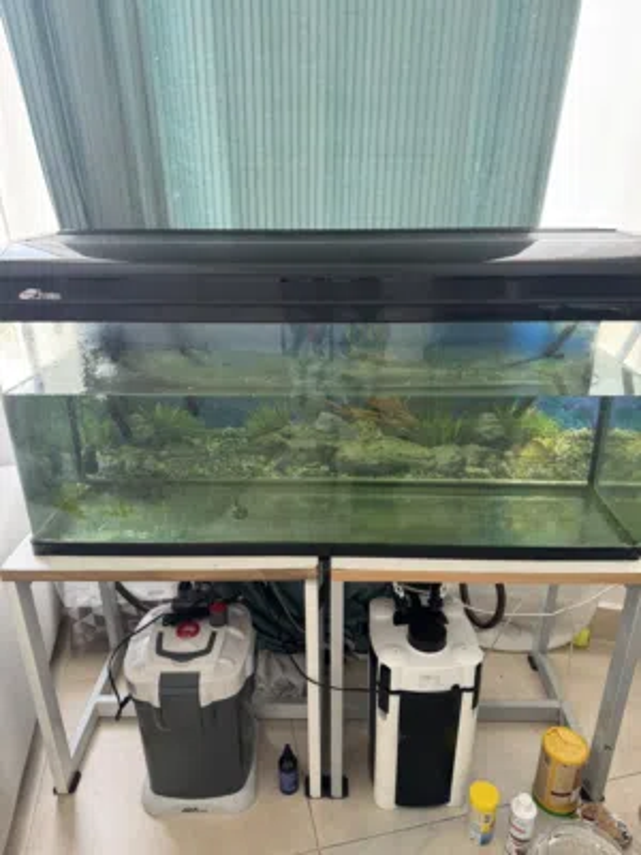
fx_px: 593
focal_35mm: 24
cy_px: 428
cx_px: 320
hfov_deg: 56.8
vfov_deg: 71.6
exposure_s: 1/94
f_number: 1.78
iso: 200
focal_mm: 6.76
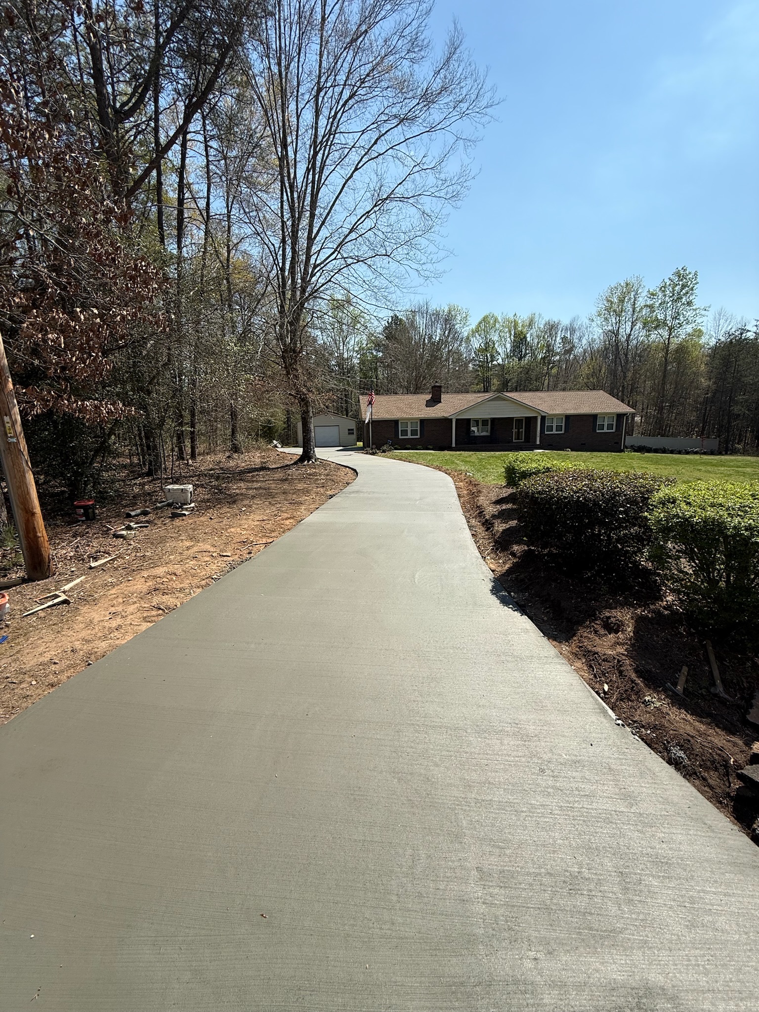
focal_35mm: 14
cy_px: 506
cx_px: 380
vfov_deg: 102.1
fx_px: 409
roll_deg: +2.4
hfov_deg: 85.7
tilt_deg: -13.2
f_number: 2.2
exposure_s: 1/2237
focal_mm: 2.22
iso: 50
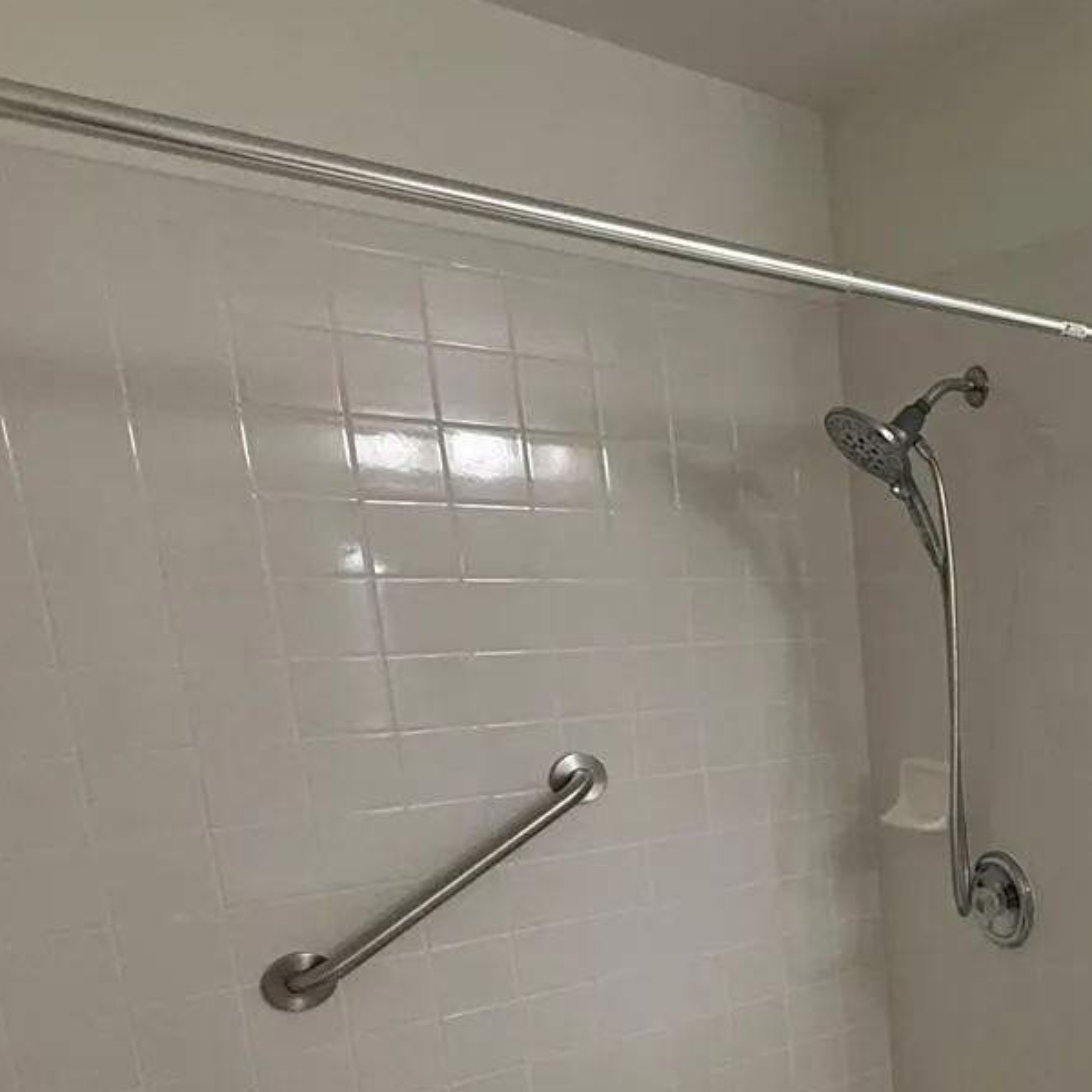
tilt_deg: -11.1
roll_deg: +1.4
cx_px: 1263
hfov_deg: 38.7
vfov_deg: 47.8
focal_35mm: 33
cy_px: 823
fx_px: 1178
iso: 320
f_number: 2.2
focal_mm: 2.22
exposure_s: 1/120
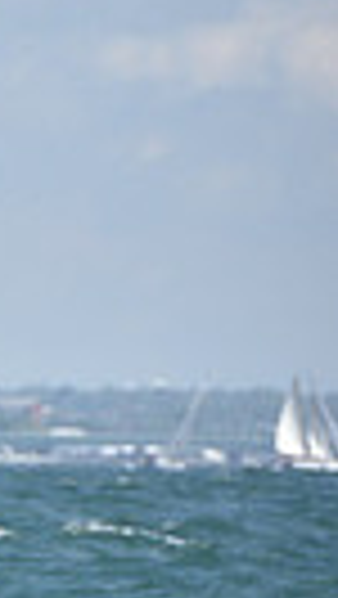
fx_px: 14519
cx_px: -960
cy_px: 447
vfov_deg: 2.4
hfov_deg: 1.3
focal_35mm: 913
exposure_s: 1/1250
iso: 250
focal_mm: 200
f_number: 7.1
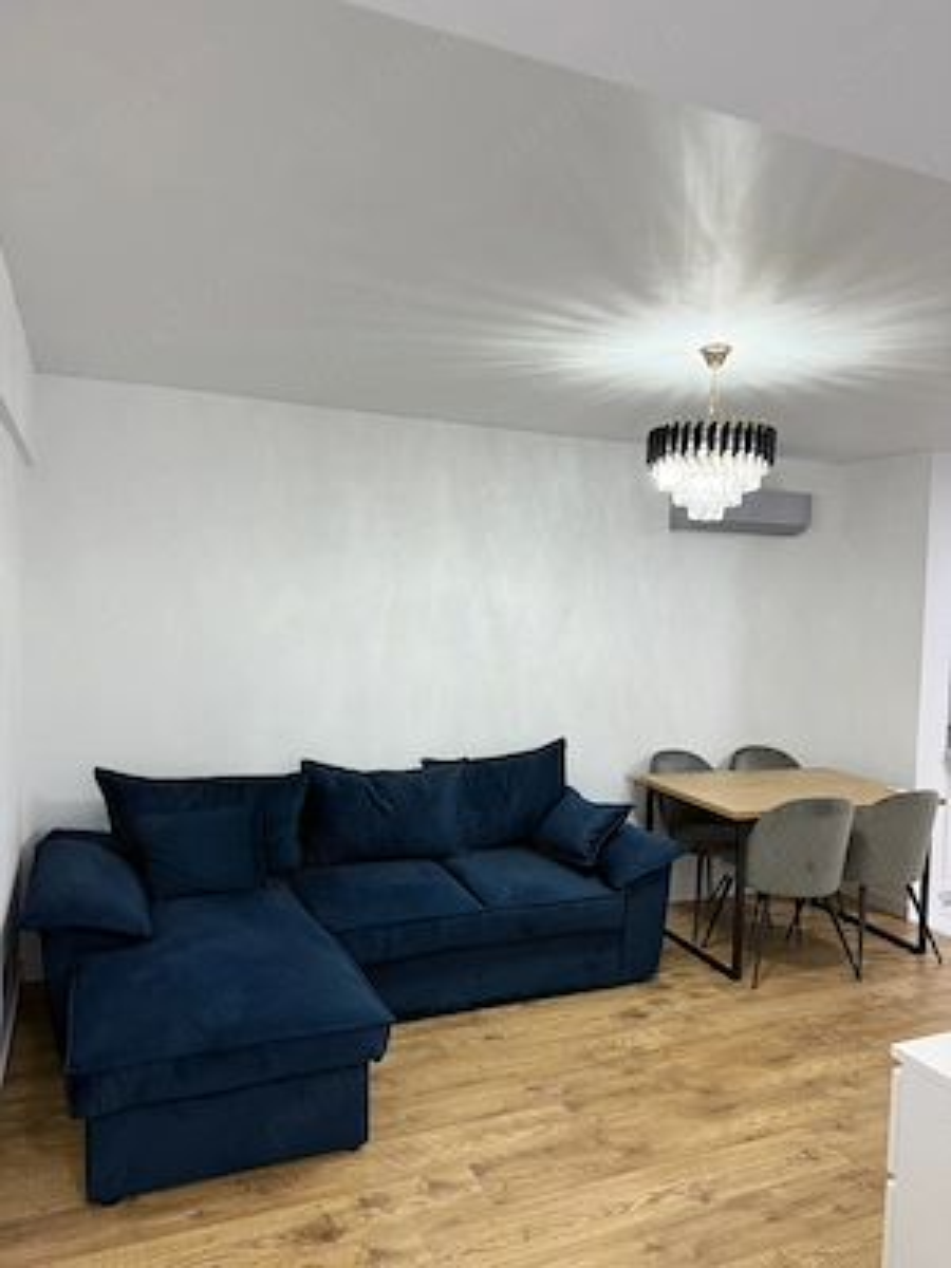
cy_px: 634
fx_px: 879
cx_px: 476
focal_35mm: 24
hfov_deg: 56.8
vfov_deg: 71.6
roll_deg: -2.6
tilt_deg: -2.5
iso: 250
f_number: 1.78
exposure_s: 1/50
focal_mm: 6.76
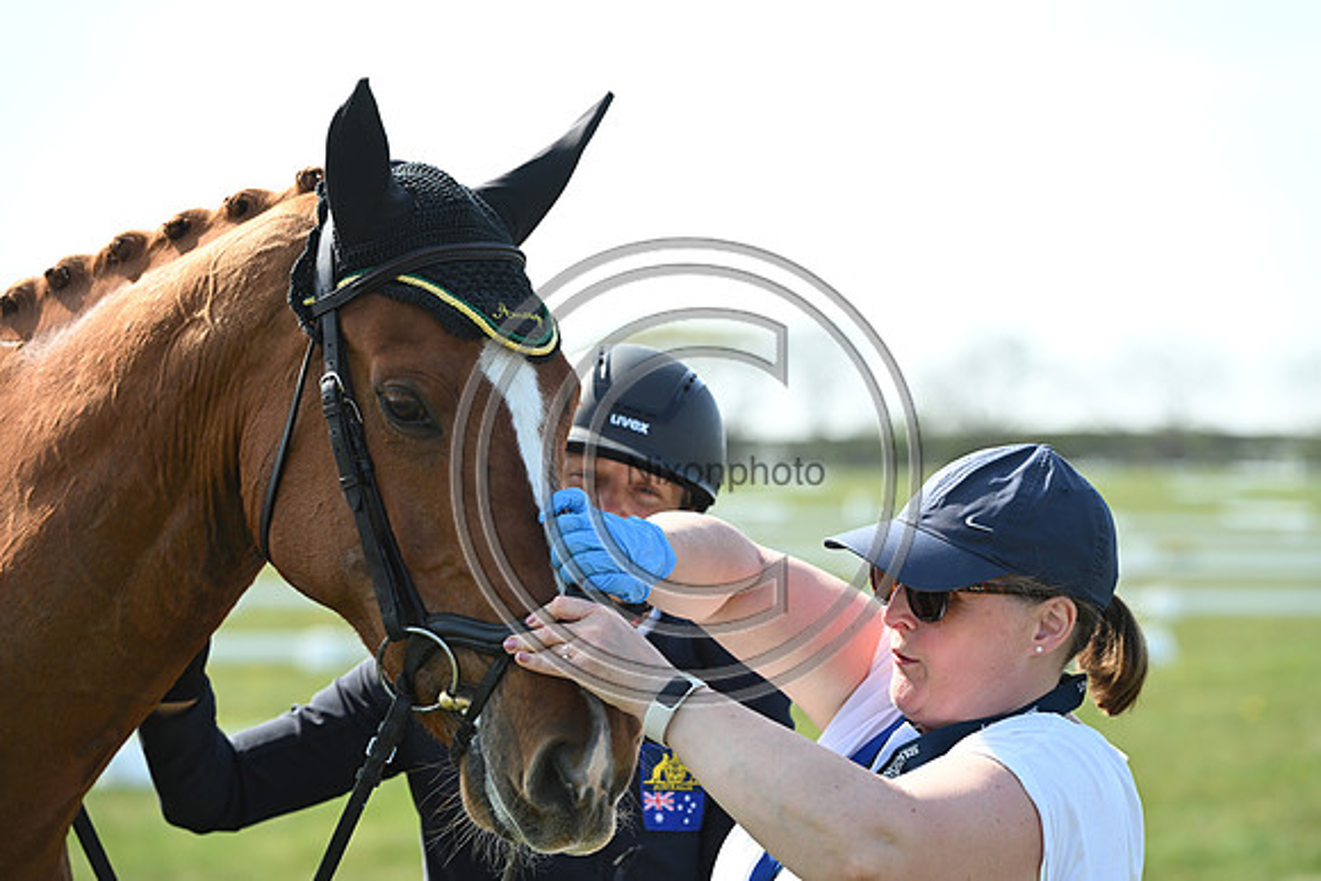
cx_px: 660
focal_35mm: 150
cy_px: 440
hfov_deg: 13.7
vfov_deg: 9.2
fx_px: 5505
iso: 640
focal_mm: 150
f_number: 5
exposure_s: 1/1250
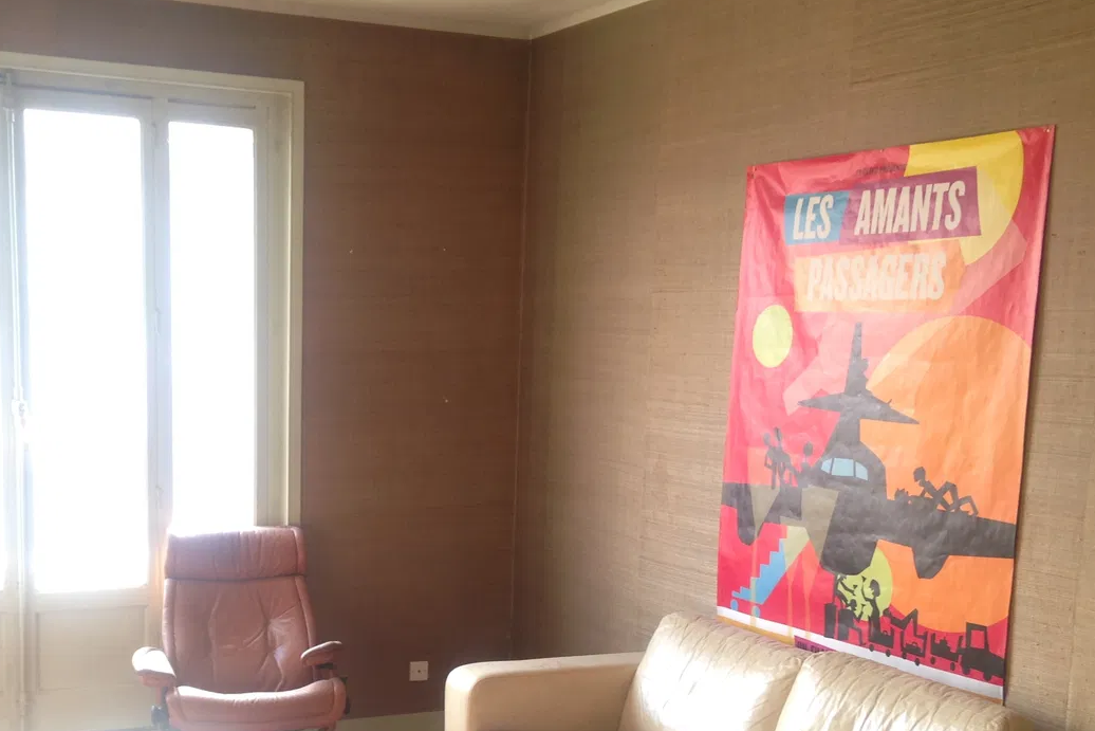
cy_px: 568
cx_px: 401
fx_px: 1612
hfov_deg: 37.3
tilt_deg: -10.4
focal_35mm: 53
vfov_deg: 25.2
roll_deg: -0.3
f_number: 2.4
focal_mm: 4.12
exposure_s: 1/24
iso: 50
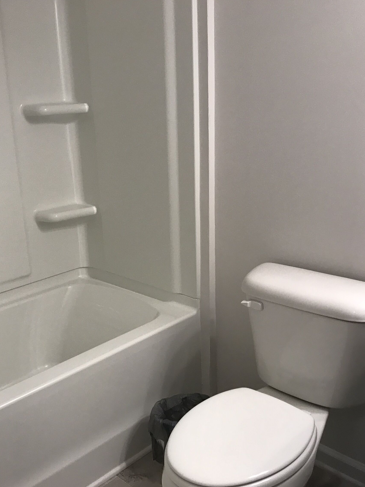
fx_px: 534
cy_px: 242
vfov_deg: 49.0
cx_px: 143
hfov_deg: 37.6
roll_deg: +1.5
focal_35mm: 38
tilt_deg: -12.2
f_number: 1.8
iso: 25
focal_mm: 3.99
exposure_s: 1/30
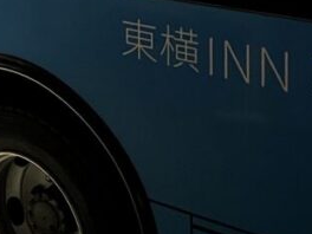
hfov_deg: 18.7
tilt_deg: -2.3
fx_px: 910
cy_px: -139
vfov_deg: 13.6
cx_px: -34
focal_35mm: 101
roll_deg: -0.4
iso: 1000
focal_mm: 5.7
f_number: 1.5
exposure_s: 1/17
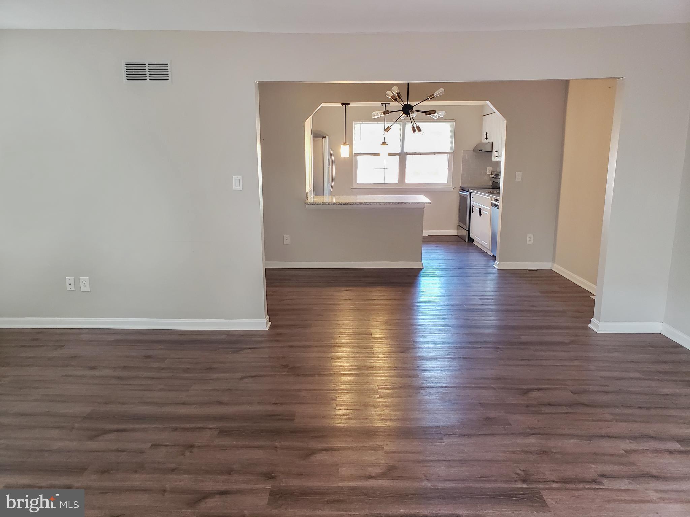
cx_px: 345
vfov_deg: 53.1
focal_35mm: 26
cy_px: 258
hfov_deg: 67.3
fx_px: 518
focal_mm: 4.3
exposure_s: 1/24
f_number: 2.4
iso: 320
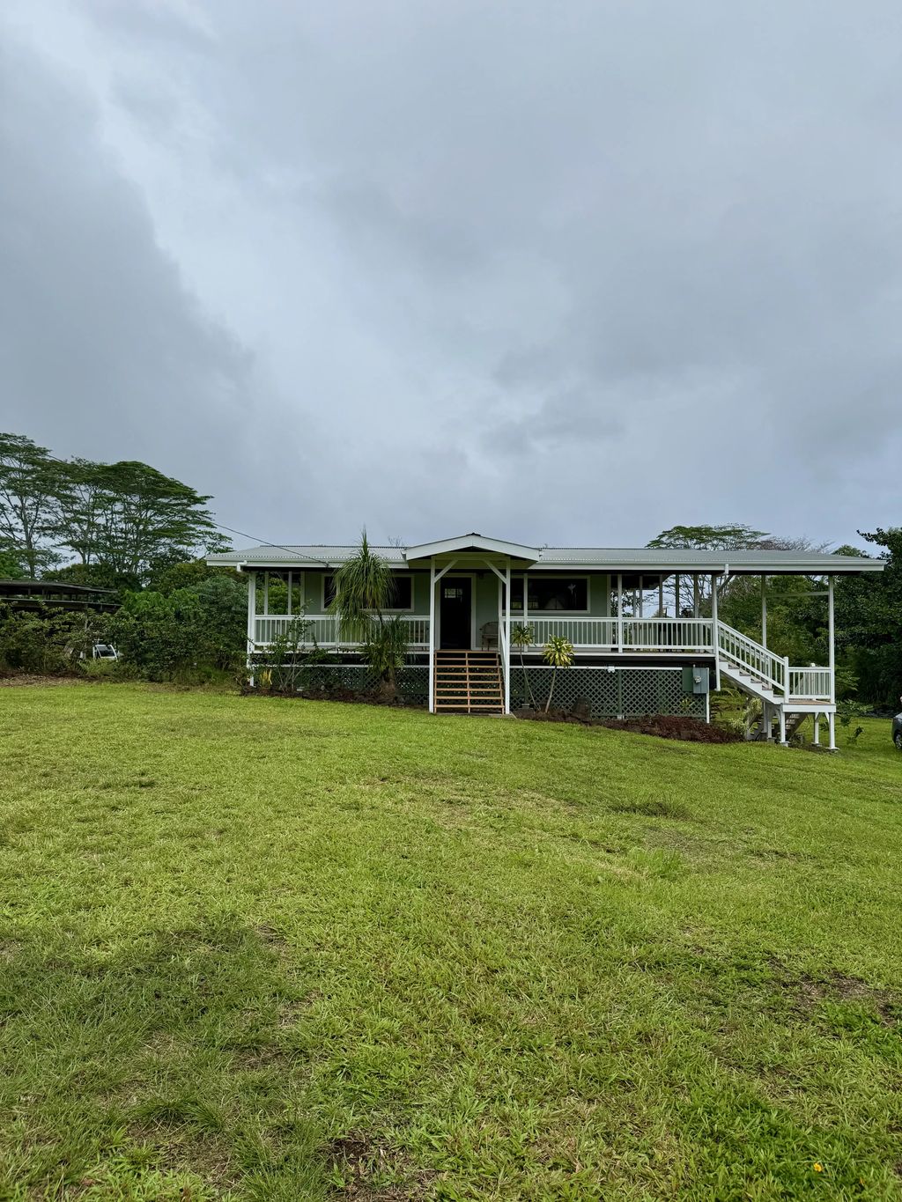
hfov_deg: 56.8
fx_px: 834
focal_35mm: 24
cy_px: 601
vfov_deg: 71.6
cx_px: 451
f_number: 1.78
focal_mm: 6.76
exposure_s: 1/8130
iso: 80
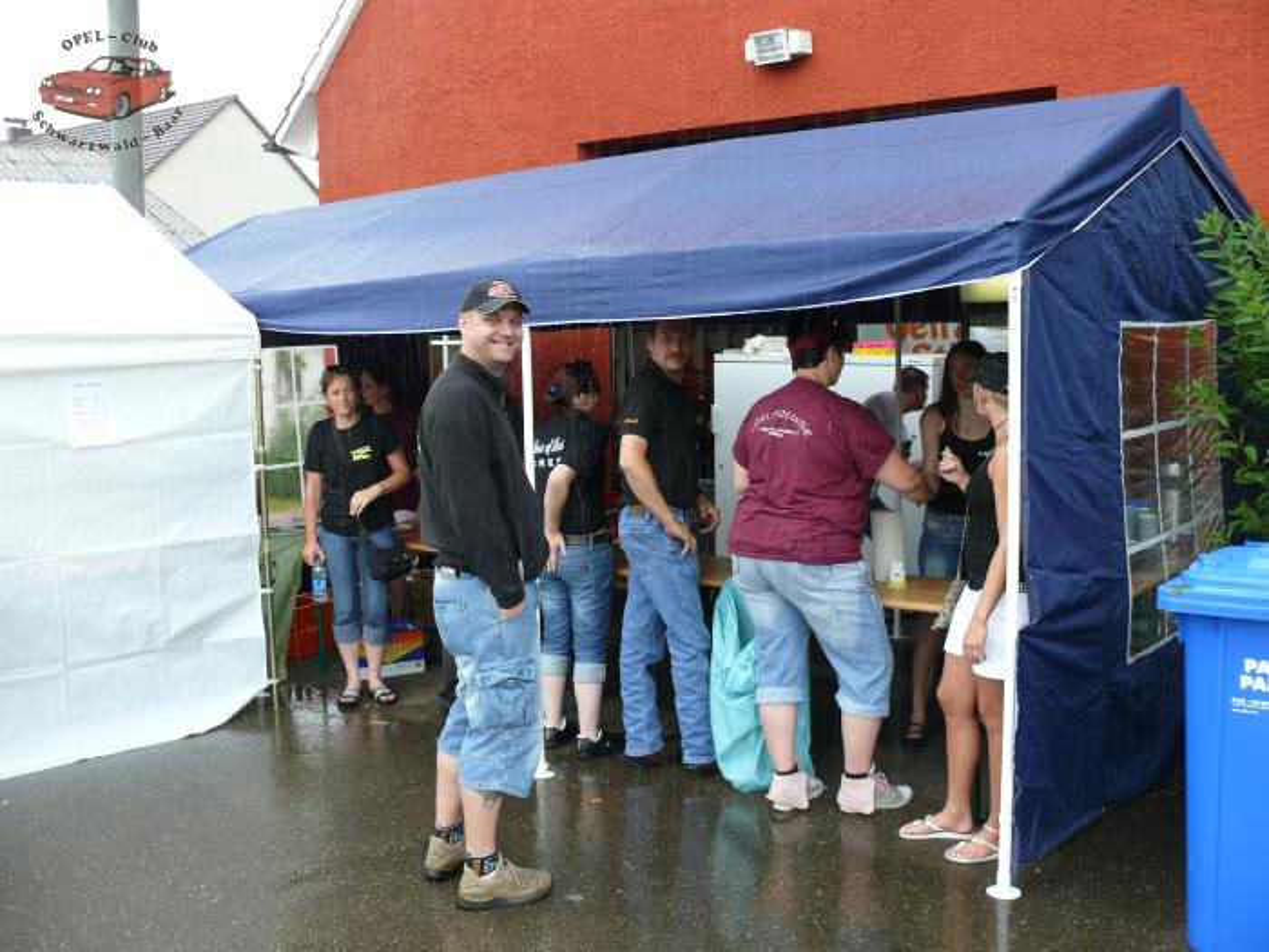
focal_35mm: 35
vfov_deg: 40.7
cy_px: 476
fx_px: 1283
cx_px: 634
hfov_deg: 52.6
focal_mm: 7.4
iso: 100
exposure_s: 1/100
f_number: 3.2
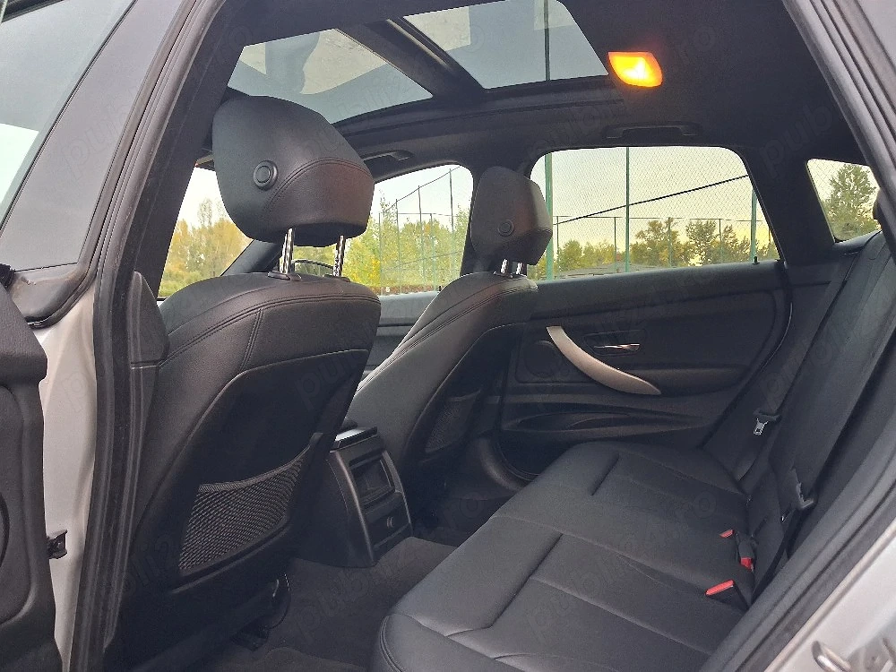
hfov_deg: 65.3
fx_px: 699
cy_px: 336
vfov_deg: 51.4
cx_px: 448
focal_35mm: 27
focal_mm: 4
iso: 640
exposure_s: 1/60.2
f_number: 1.8
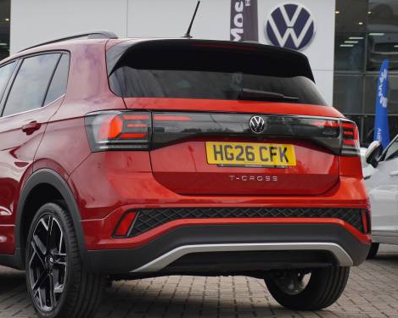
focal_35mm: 96
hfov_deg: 19.9
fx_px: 1131
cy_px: 159
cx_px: 128
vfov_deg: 16.0
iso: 200
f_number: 5.6
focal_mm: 50
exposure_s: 1/250
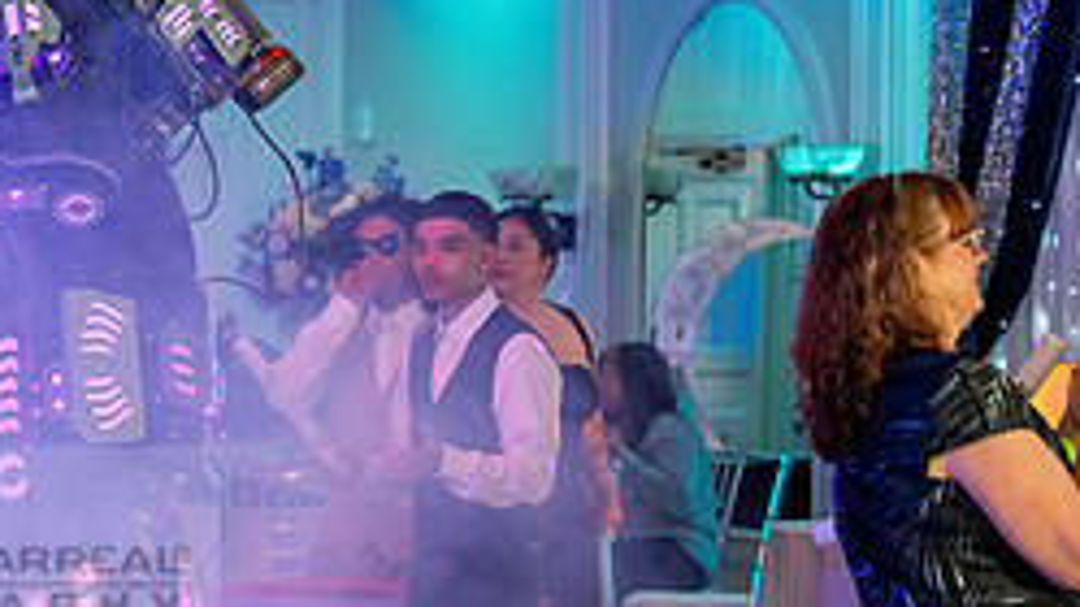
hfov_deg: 13.6
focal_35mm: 154
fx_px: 4410
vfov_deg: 7.9
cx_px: -147
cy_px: 548
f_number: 2.8
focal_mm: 63
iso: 1250
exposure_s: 1/200
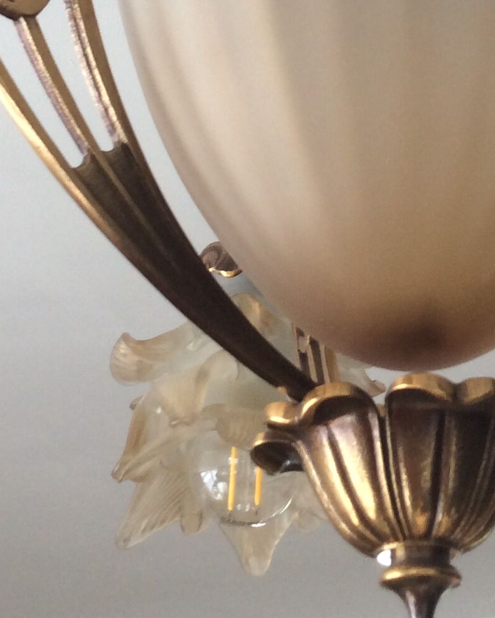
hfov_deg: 18.5
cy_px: -82
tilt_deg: +36.0
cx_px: 404
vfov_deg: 21.9
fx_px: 1501
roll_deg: +2.0
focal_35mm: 82
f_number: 2.4
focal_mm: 3.3
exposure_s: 1/33
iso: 32
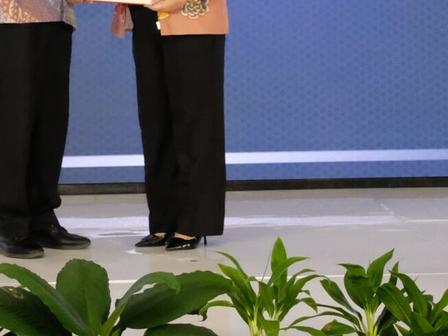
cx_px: 111
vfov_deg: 12.2
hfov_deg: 16.3
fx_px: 1553
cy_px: -24
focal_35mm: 120
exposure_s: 1/125
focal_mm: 21.5
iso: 5000
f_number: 6.3
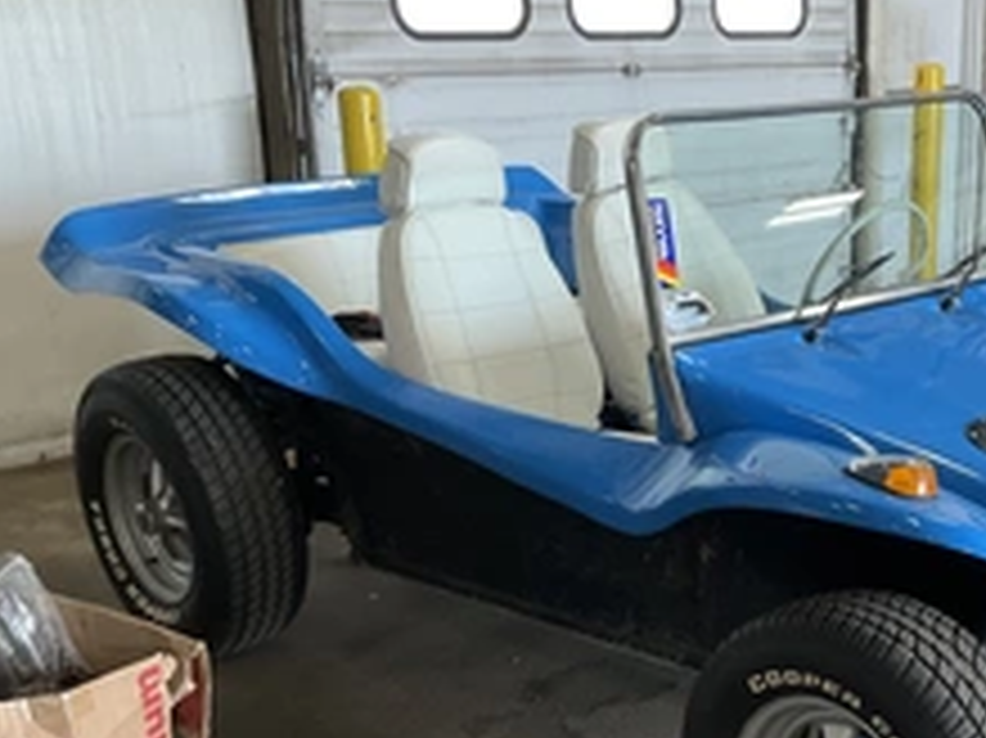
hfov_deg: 35.3
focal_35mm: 53
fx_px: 1509
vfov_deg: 27.2
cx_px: 747
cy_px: 540
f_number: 1.8
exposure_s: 1/60
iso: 80
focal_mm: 3
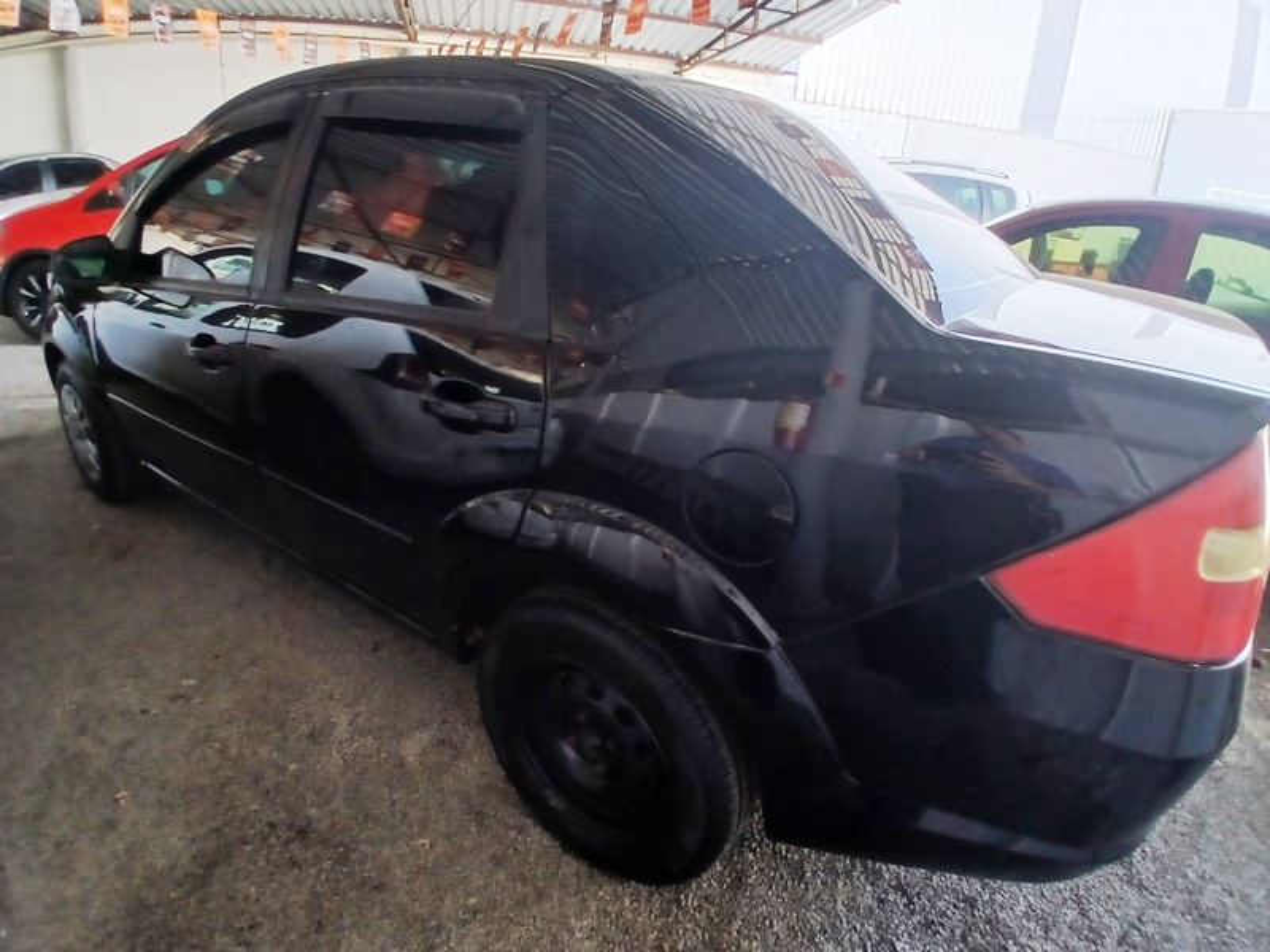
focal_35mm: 17
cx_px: 635
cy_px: 476
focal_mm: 1.4
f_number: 2.2
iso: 80
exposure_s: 1/40
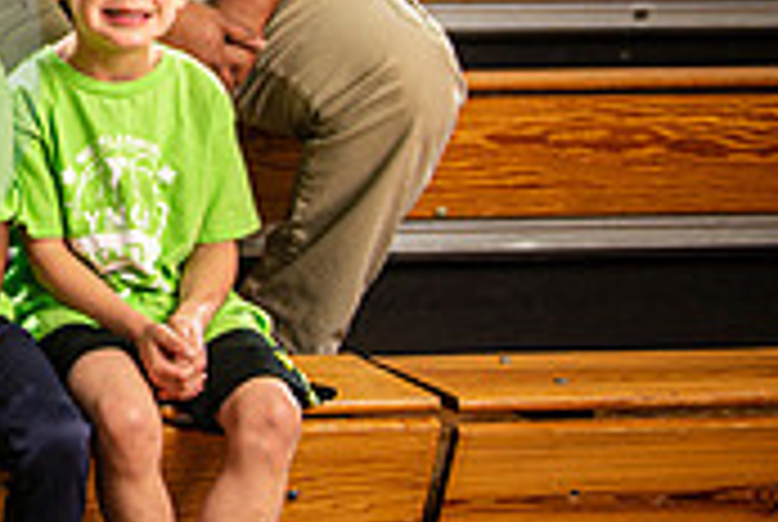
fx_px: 2273
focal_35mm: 105
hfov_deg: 17.0
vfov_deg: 12.7
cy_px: -146
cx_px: -478
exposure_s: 1/200
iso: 100
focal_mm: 31
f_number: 5.6
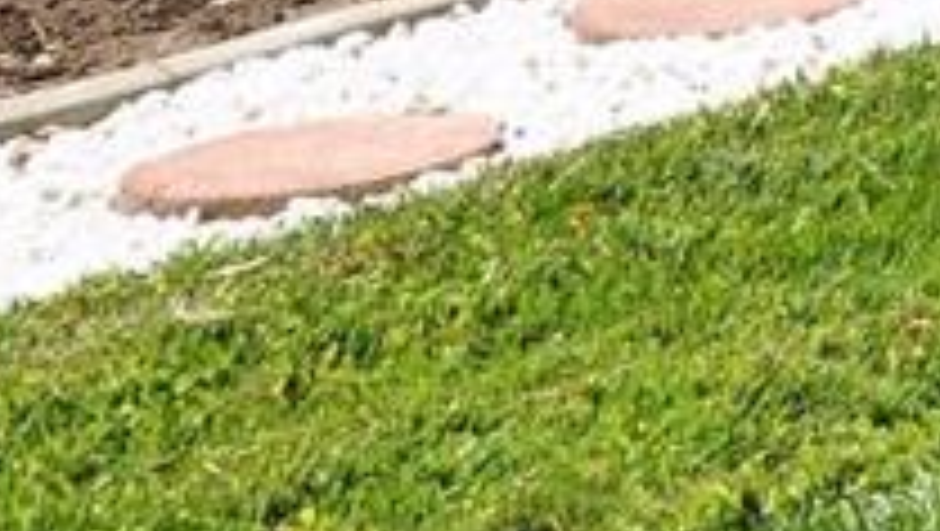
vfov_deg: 6.9
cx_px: 2883
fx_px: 3368
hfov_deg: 10.6
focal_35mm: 135
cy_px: -1609
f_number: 10
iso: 280
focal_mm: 12
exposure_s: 1/250
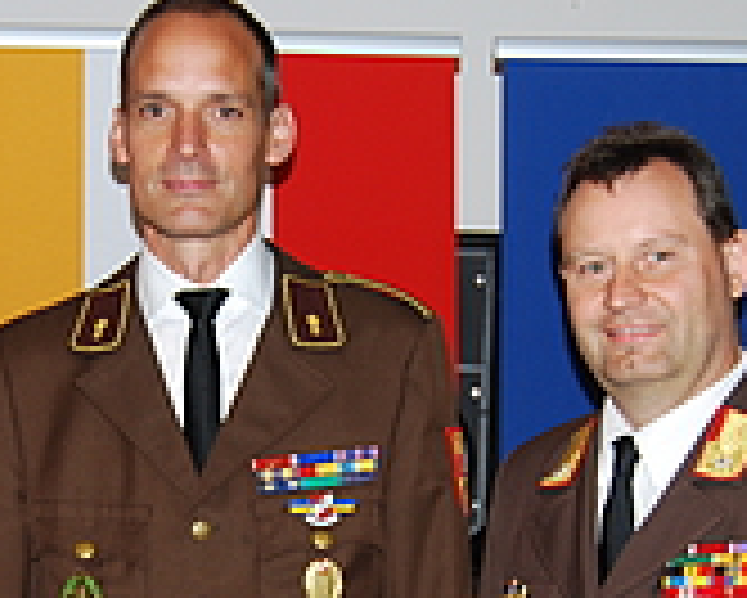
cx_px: 200
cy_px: 517
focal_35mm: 105
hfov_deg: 18.2
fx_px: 2323
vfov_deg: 14.6
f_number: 4
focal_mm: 26
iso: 200
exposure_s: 1/60
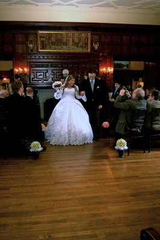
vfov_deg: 62.0
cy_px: 120
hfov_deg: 43.5
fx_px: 200
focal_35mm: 30
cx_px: 80
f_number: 5
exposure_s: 1/60
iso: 200
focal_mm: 20
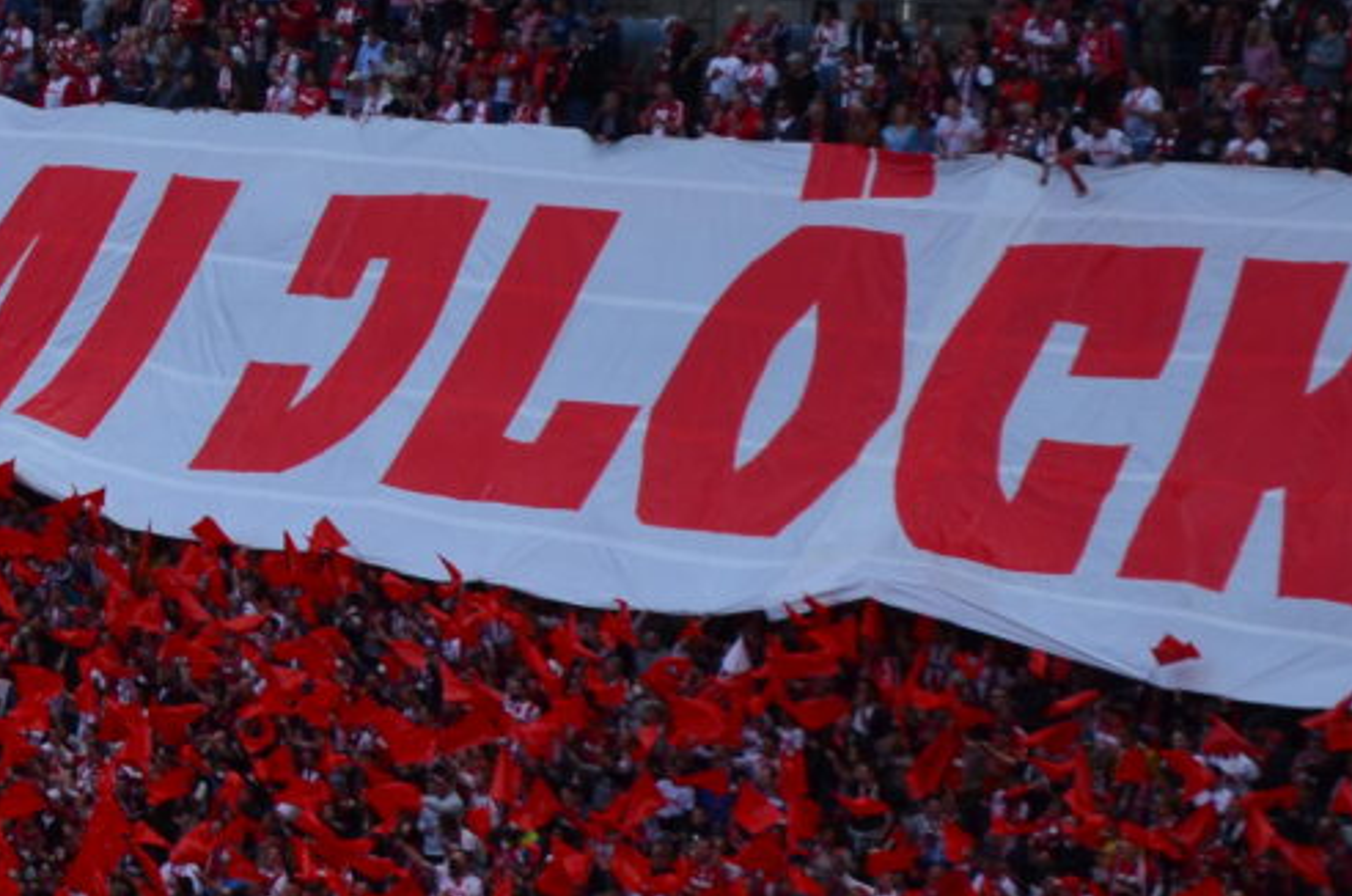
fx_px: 4385
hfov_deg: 16.3
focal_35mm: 117
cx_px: -555
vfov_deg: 11.6
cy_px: 201
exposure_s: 1/250
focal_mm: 24
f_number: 8
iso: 200
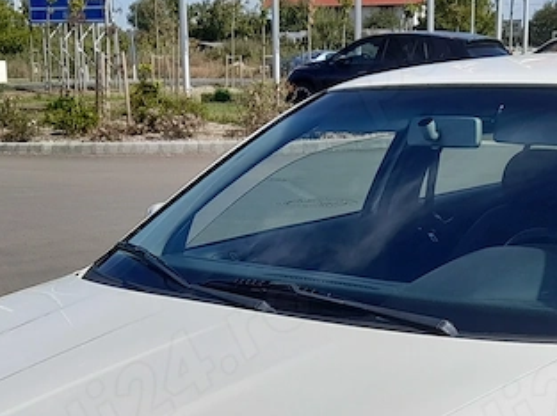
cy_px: 450
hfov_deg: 24.4
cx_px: 327
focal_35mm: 80
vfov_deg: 17.8
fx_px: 1286
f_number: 2
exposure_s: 1/1445
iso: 20
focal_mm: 4.6
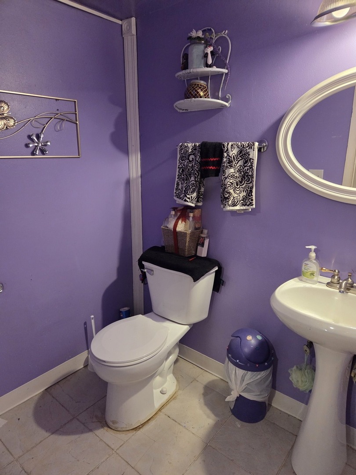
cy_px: 238
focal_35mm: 23
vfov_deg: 73.9
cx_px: 178
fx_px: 315
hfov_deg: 58.9
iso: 1250
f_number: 1.8
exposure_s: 1/120
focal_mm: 5.4
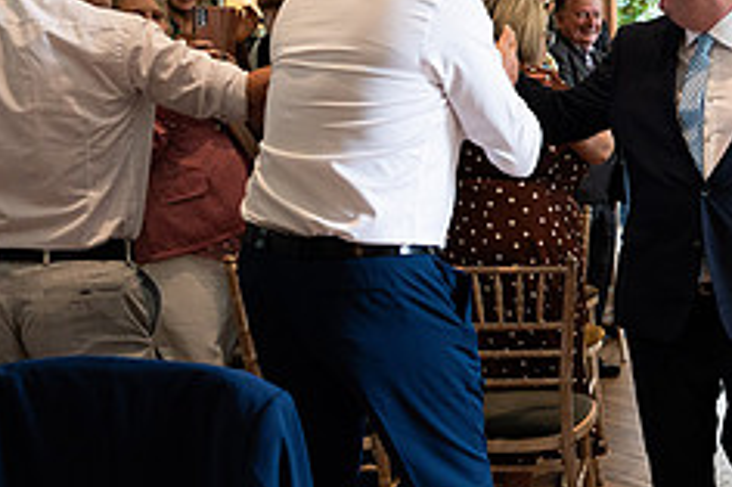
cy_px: 244
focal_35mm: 59
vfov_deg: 23.0
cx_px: 794
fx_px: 1199
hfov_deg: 30.6
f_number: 3.5
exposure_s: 1/200
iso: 2000
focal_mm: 24
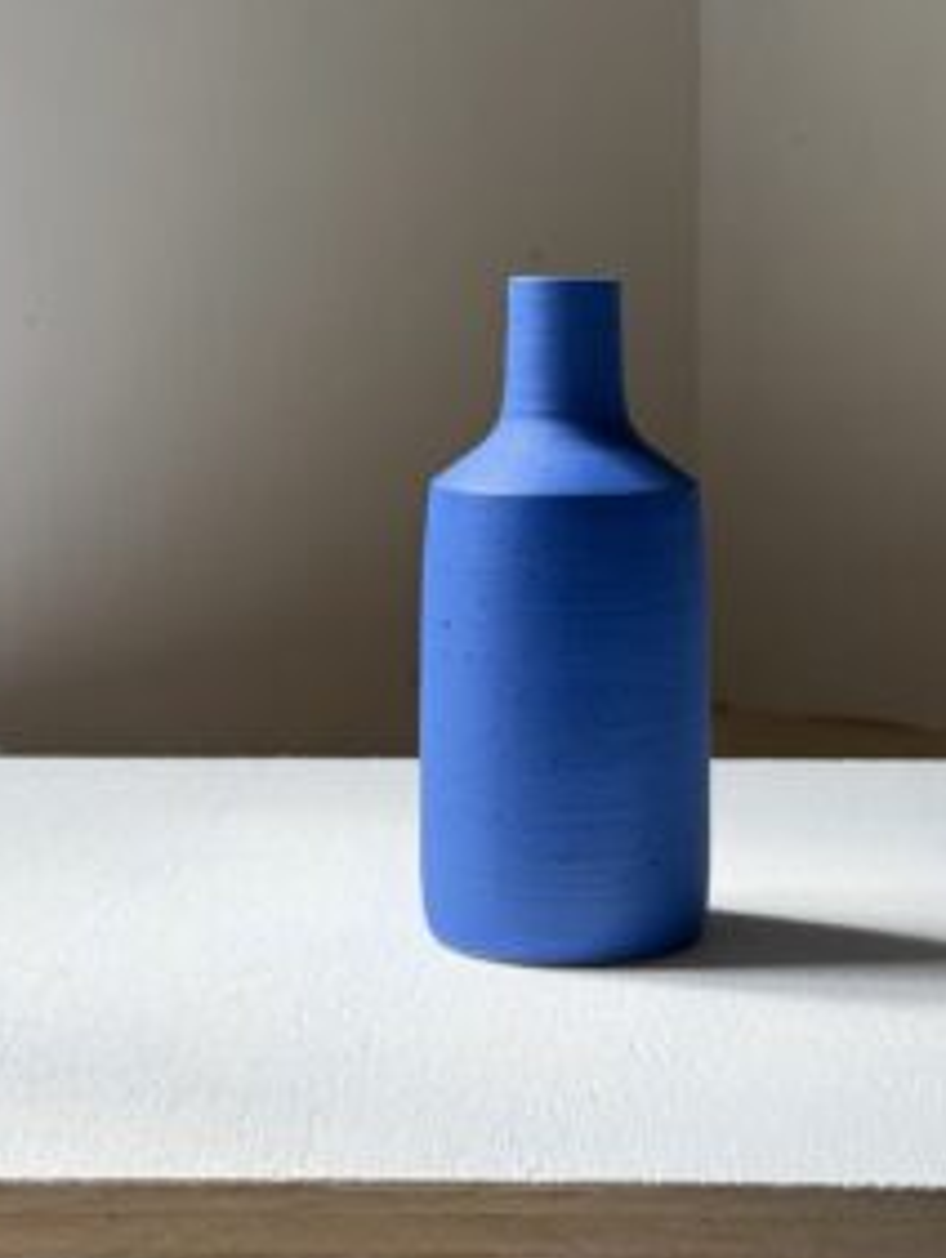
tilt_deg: -6.0
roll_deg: -0.3
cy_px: 509
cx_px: 549
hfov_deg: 21.6
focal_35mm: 68
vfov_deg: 28.5
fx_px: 2474
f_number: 1.78
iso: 64
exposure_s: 1/234
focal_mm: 6.76
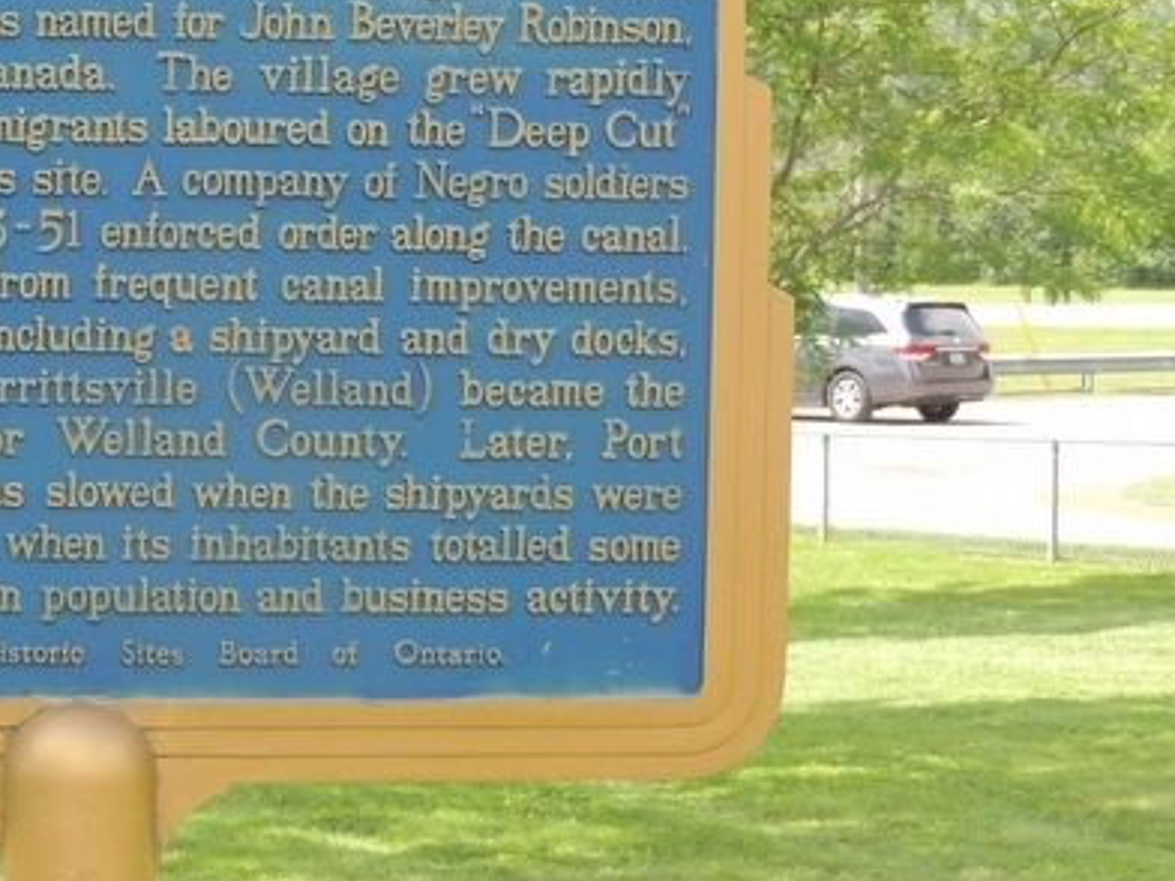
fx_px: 4854
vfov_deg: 10.4
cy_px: 255
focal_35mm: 143
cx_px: 168
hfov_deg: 13.7
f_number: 3.9
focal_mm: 12.4
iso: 100
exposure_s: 1/200
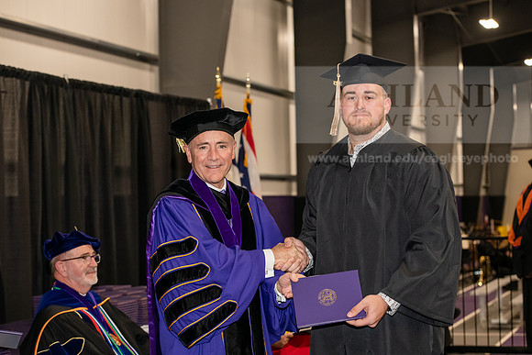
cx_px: 266
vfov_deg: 19.5
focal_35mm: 70
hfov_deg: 28.8
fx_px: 1035
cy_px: 178
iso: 2500
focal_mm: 70
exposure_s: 1/200
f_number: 5
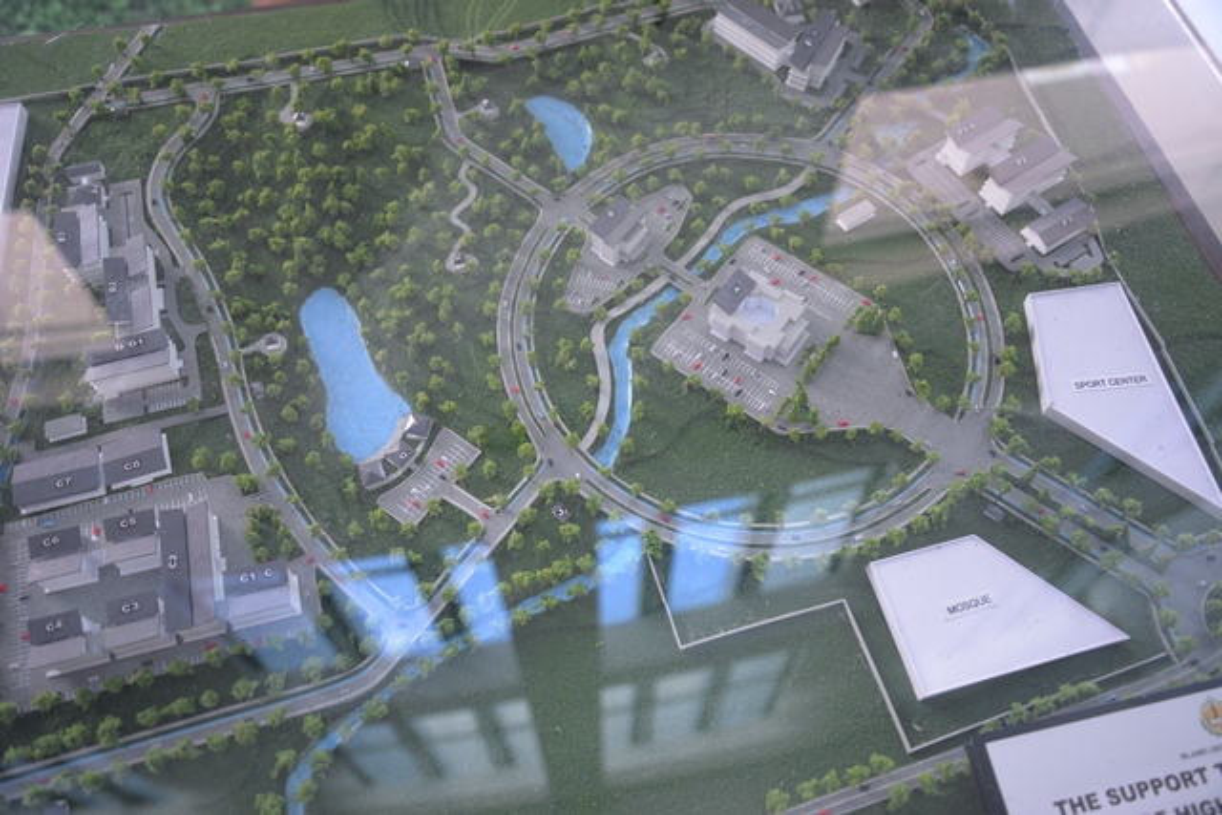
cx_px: 611
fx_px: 1052
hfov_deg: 60.3
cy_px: 408
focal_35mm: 31
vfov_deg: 42.3
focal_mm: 31
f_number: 4.5
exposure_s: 1/200
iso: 2200
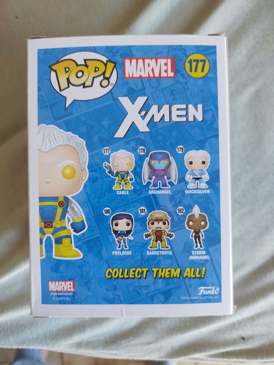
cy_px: 182
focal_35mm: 24
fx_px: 253
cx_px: 137
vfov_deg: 71.6
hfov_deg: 56.8
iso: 200
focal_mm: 5.31
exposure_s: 1/50
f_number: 1.7
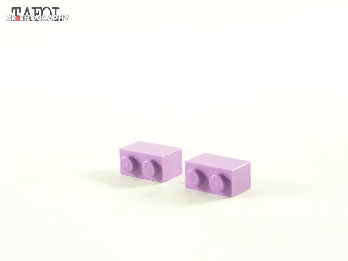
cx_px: 174
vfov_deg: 18.0
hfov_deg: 23.8
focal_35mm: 82
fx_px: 824
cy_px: 130
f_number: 3.2
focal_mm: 13.7
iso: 400
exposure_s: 1/60
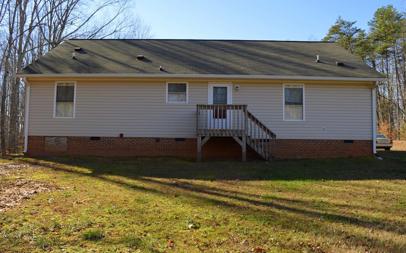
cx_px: 200
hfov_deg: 61.2
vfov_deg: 40.6
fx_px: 343
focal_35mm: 31
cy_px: 126
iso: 100
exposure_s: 1/125
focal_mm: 20
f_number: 5.6
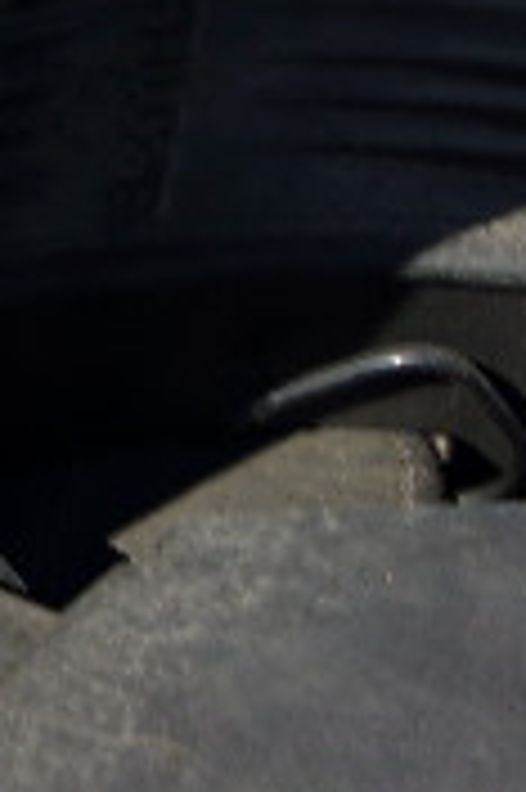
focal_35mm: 102
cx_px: -36
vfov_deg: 20.0
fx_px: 2240
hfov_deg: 13.2
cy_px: 279
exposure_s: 1/85
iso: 80
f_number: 10.4
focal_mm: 4.9
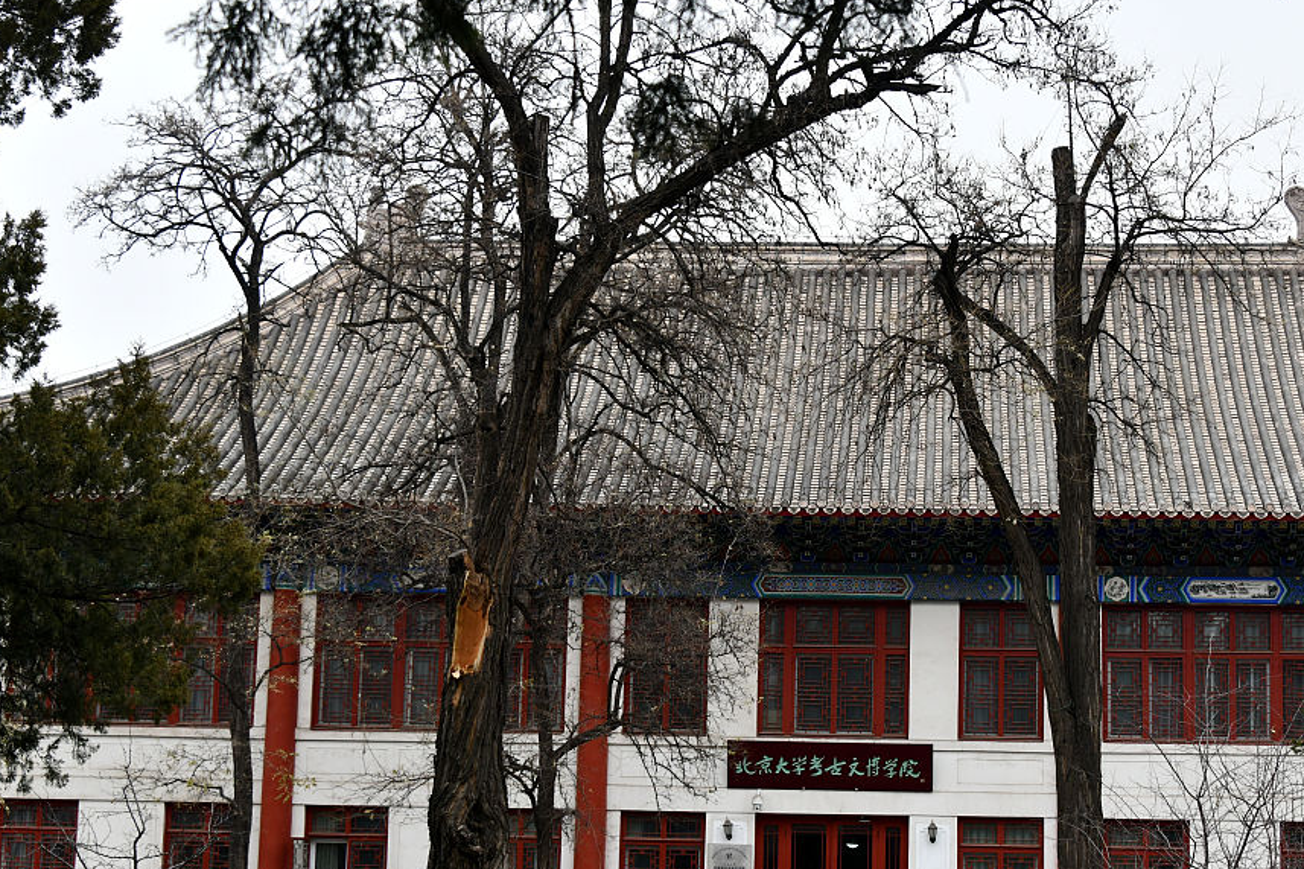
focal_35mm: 70
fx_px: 2535
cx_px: 805
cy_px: 514
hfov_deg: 28.8
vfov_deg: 19.4
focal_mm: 50
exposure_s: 1/640
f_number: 5.6
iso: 500
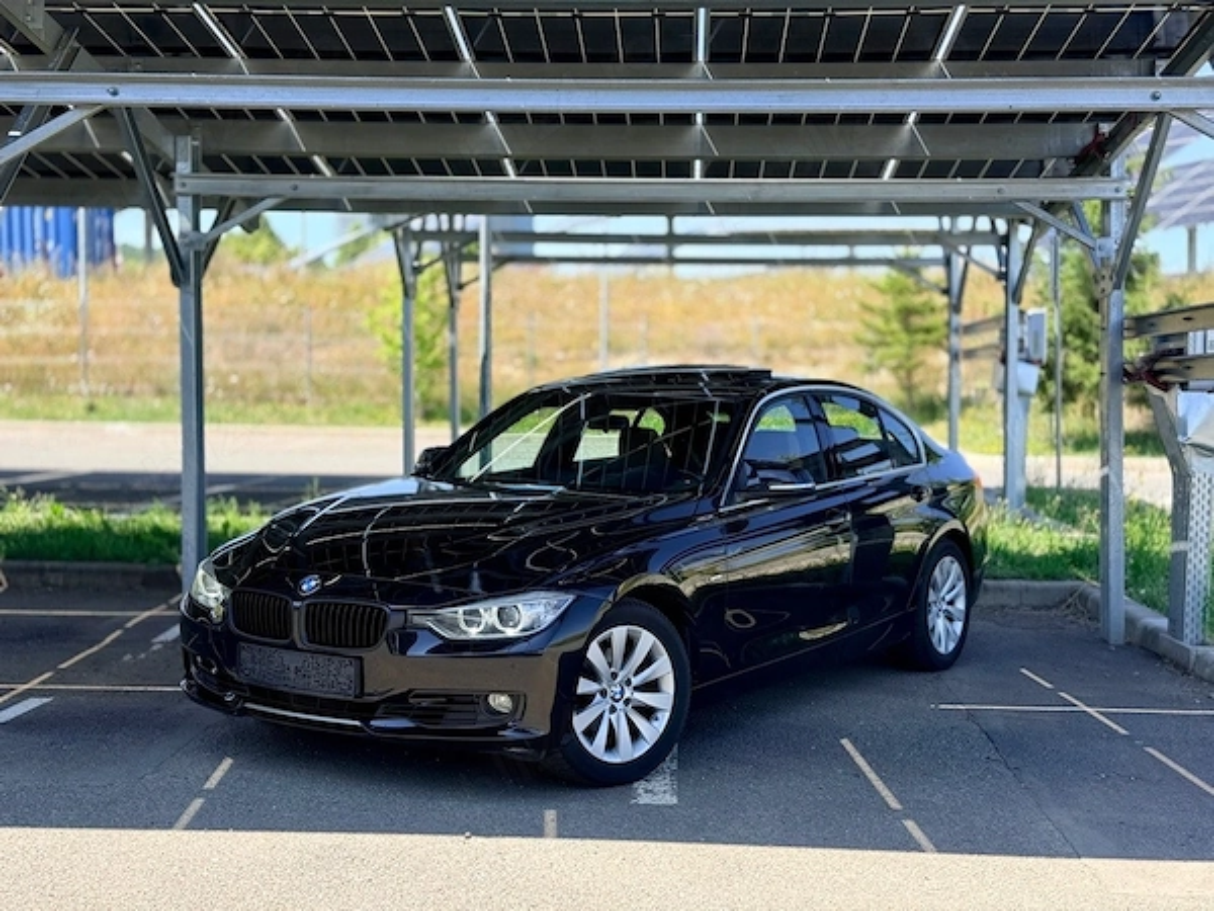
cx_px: 607
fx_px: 1683
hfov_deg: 39.7
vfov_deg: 30.3
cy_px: 456
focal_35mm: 48
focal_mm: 6.76
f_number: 1.78
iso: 80
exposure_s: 1/987
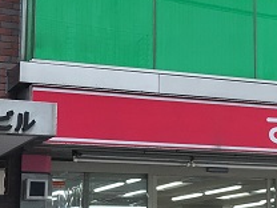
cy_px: 179
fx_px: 536
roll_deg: +1.3
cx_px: 297
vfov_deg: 21.5
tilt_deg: +8.7
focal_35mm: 67
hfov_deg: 26.8
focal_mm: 4.15
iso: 25
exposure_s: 1/158
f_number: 2.2
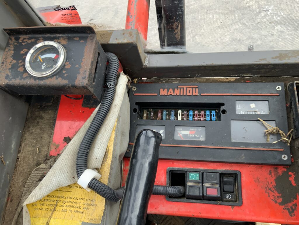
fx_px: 250
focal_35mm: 29
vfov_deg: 48.2
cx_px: 150
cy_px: 112
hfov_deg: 61.7
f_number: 1.8
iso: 16
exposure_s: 1/179
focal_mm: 3
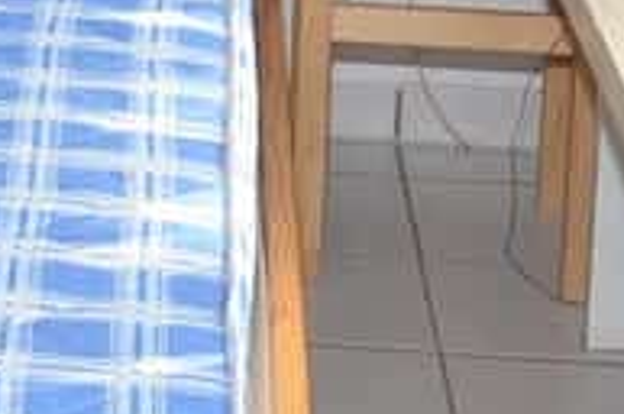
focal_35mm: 187
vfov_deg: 7.1
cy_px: -354
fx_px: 3236
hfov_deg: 10.5
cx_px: -407
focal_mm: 20
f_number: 5.6
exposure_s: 1/200
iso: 320
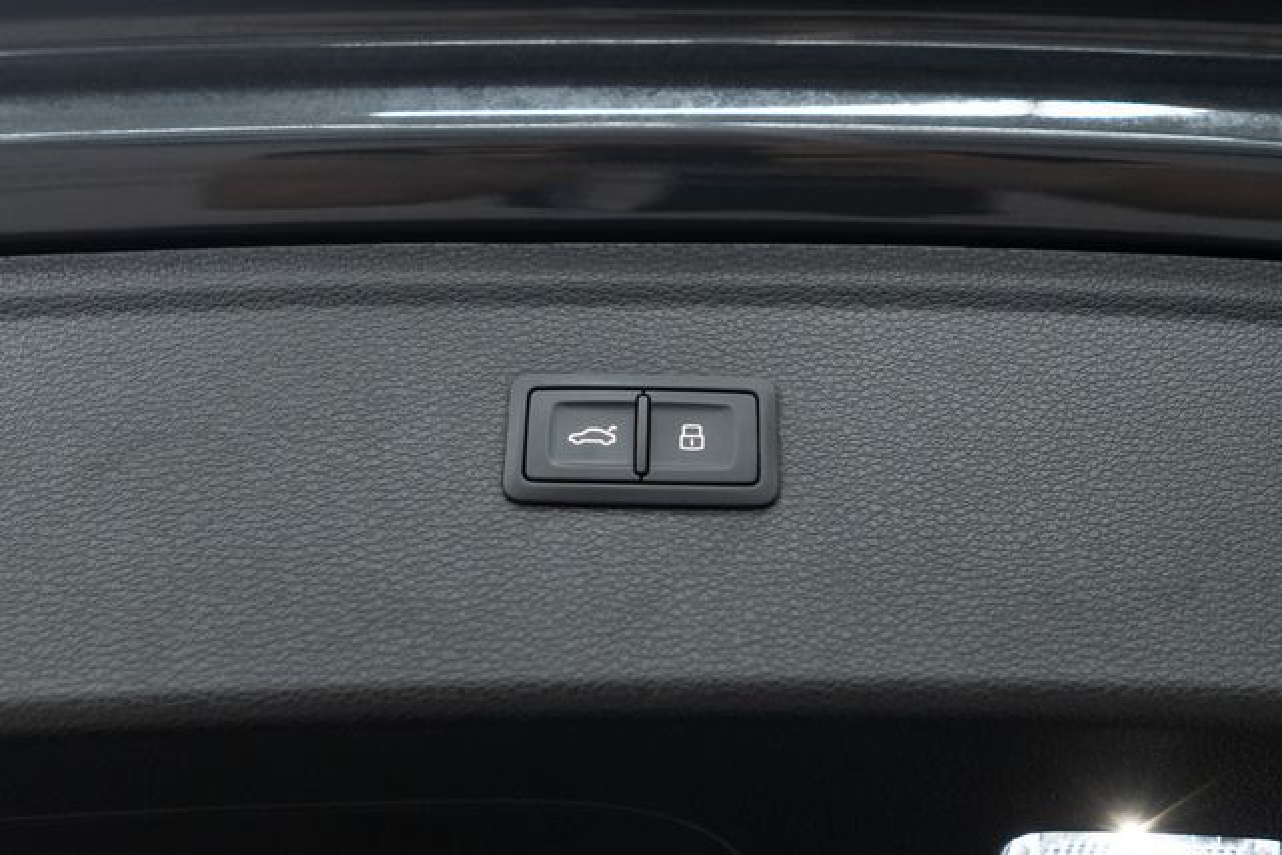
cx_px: 641
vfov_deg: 31.9
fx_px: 1496
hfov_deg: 46.4
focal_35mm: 42
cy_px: 428
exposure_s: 1/40
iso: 400
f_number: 3.2
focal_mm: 28
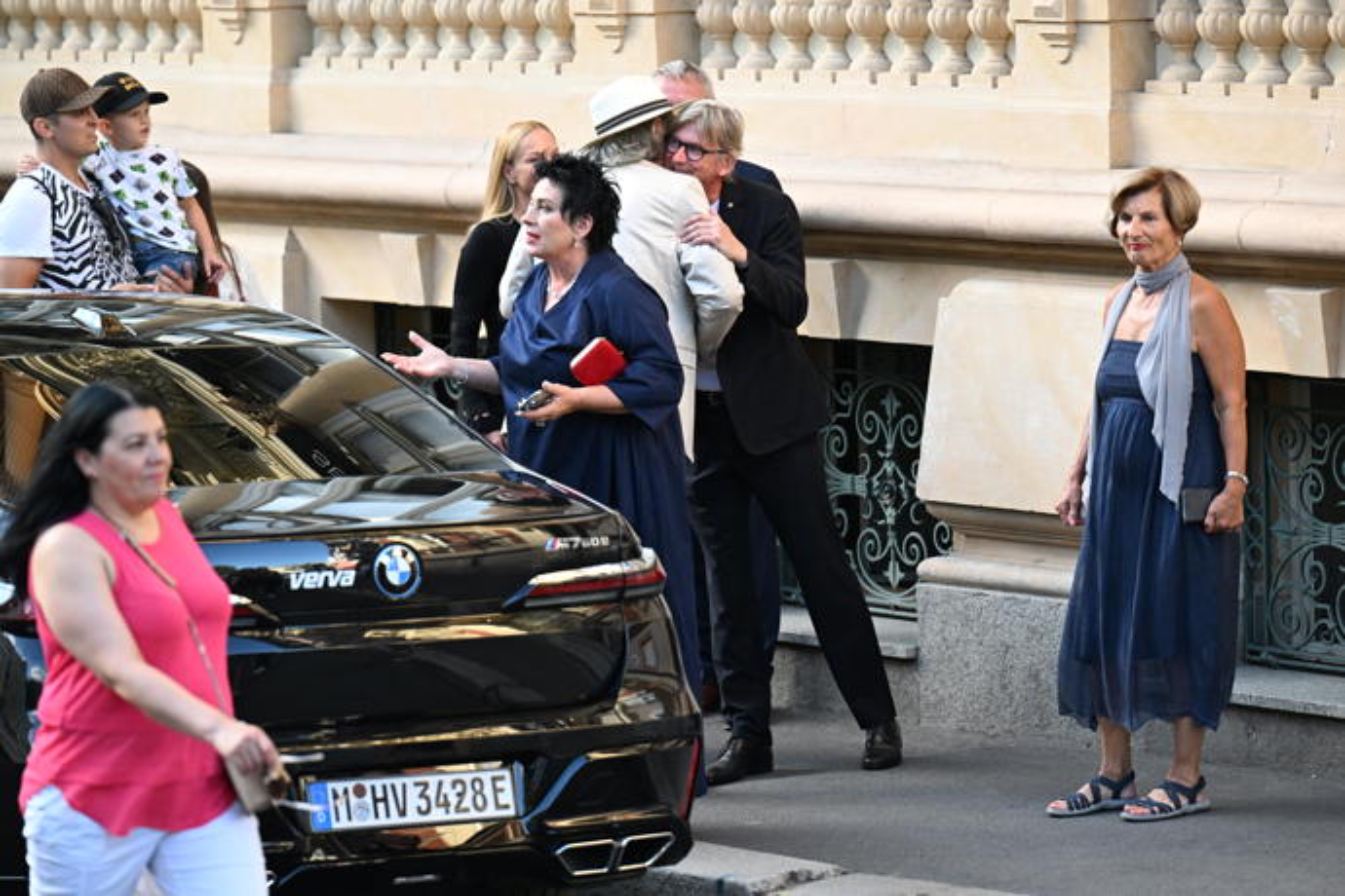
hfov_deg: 10.3
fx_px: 7472
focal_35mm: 200
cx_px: 672
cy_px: 448
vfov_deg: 6.9
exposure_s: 1/1600
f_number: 4
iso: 2500
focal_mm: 200
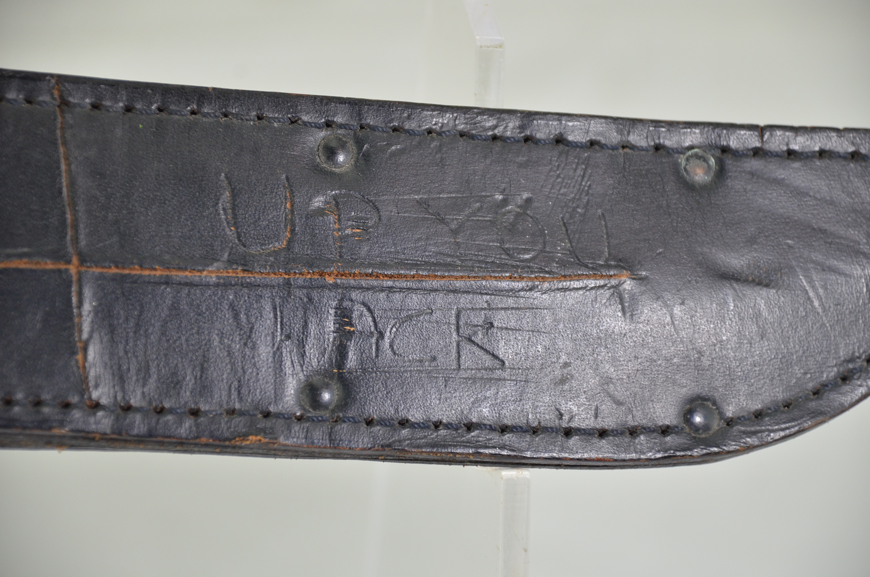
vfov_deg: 7.6
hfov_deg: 11.4
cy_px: 288
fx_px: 4341
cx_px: 435
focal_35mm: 180
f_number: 5.6
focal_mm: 120
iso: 720
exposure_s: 1/250
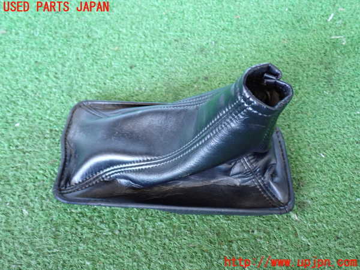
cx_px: 180
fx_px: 374
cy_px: 135
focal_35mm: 36
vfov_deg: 39.7
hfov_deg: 51.4
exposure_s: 1/40
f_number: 2.5
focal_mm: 6.37
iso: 640
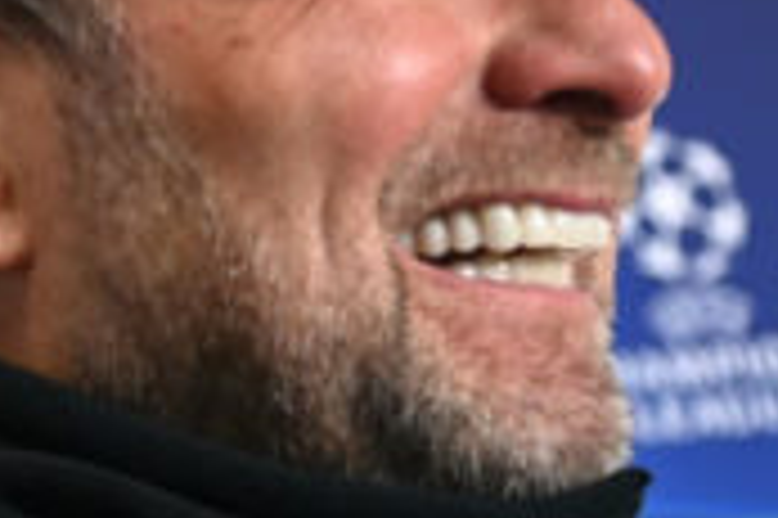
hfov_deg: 6.2
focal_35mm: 333
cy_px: 486
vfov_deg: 4.1
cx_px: -121
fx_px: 7190
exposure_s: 1/320
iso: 2000
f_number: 4
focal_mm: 75
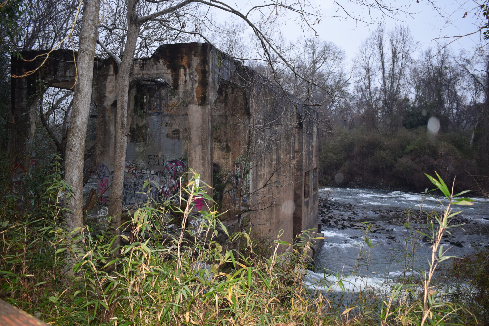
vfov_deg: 36.9
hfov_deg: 53.1
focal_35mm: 36
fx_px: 489
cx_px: 244
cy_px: 163
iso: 800
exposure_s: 1/80
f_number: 4.5
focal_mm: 24
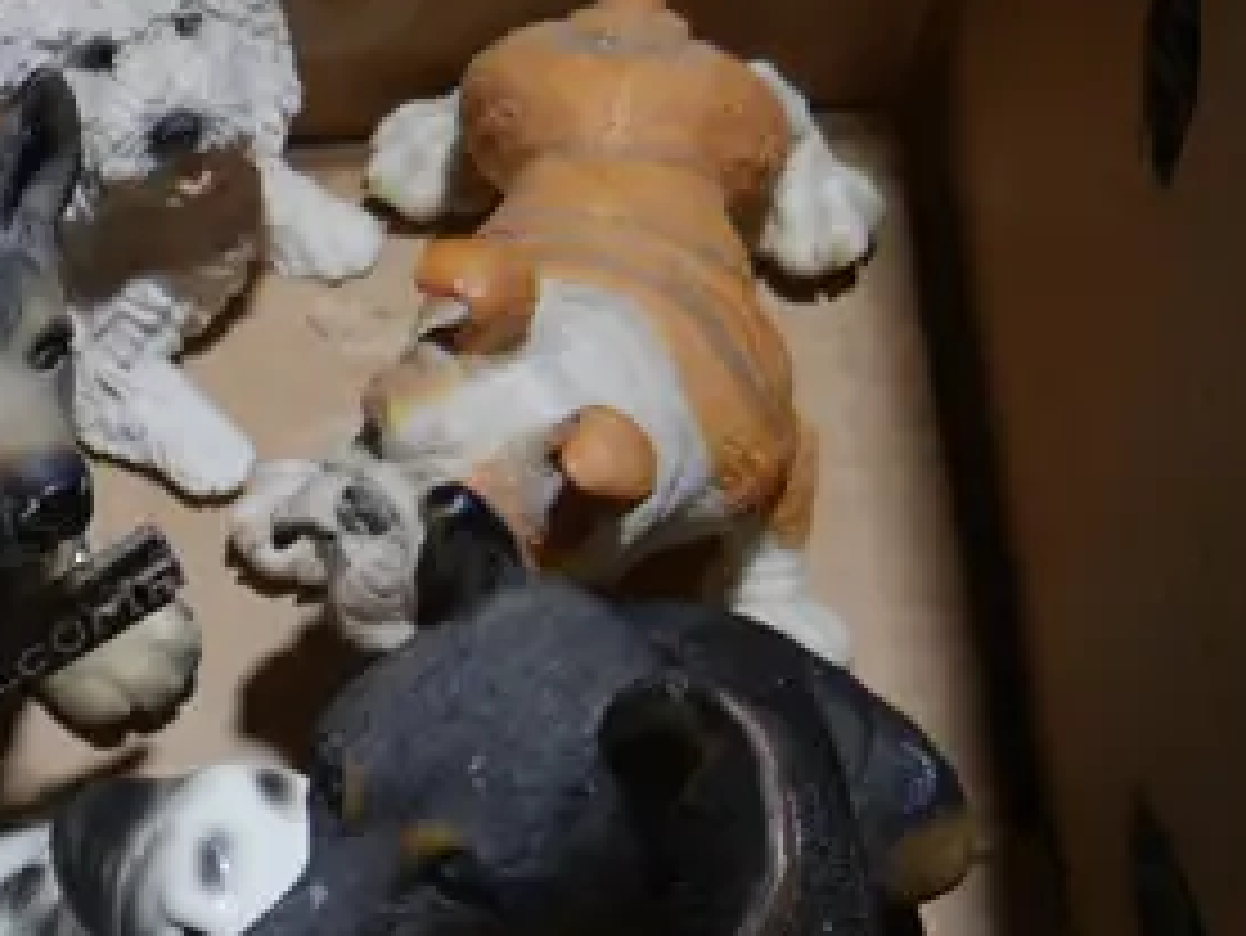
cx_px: -1003
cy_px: 945
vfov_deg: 10.0
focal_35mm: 148
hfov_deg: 12.2
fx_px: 5330
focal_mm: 20
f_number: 4.5
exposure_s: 1/80
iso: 200
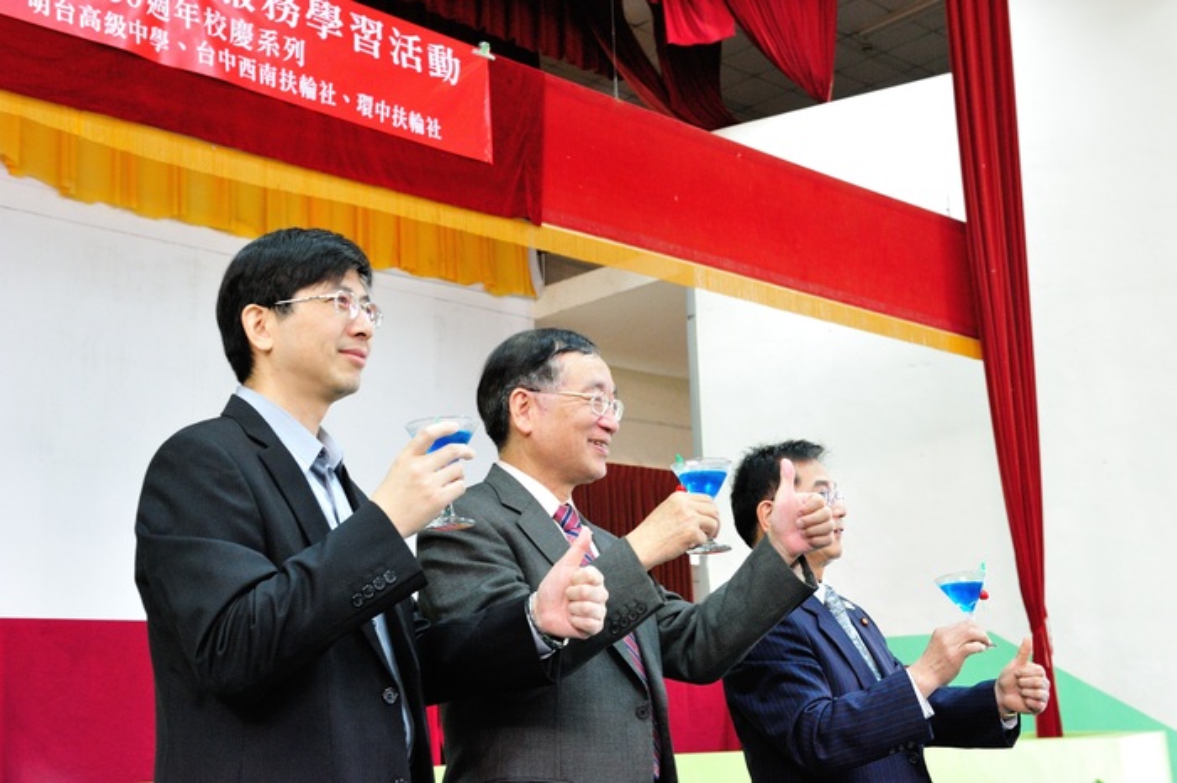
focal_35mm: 48
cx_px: 588
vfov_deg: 28.0
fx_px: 1569
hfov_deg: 41.1
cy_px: 392
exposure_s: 1/13
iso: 1250
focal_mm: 48
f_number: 6.3
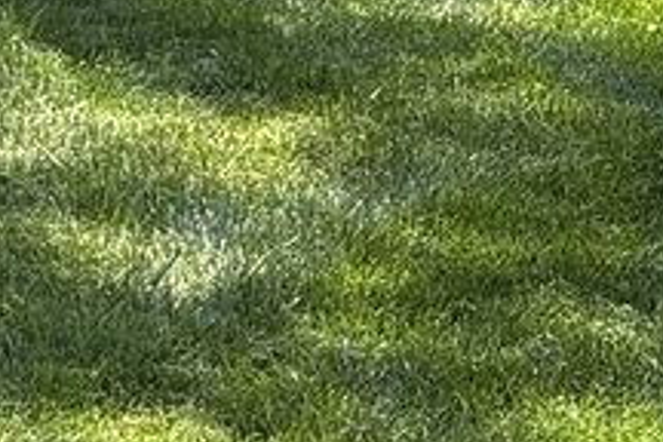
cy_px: 374
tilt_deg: -14.6
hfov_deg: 6.8
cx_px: -816
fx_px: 5322
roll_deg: -0.3
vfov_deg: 4.8
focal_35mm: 289
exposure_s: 1/492
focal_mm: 5.96
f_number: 1.6
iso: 64
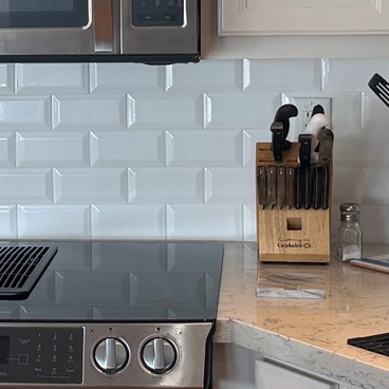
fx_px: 1500
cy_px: 117
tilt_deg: -6.4
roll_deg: +1.4
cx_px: 33
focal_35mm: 118
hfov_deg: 14.6
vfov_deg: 14.7
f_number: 1.78
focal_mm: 6.76
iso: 100
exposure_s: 1/120
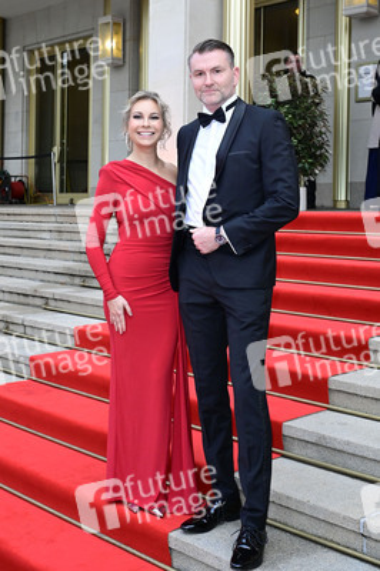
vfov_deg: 49.6
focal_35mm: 39
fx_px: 619
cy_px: 286
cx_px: 190
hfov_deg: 34.2
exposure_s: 1/200
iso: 4000
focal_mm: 39
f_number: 6.3
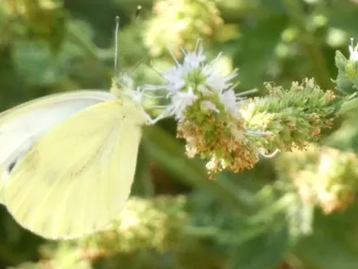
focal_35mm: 764
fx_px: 7904
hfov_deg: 2.6
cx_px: 100
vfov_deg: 1.9
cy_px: 138
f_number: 5.6
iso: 400
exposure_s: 1/100
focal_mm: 84
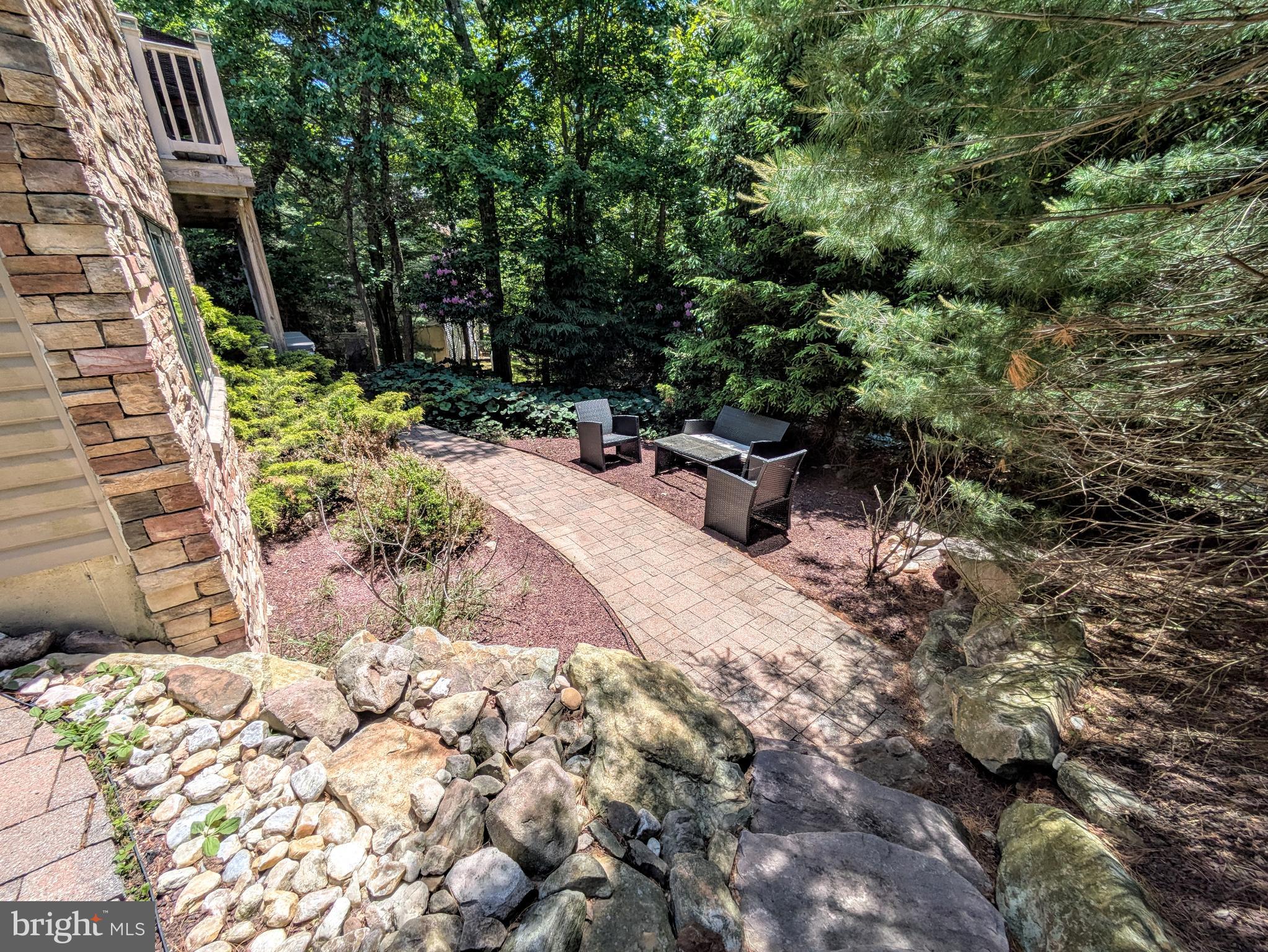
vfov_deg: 85.7
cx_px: 634
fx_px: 513
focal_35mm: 14
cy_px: 476
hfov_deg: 102.0
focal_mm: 1.83
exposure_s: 1/1203
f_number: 2.2
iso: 44
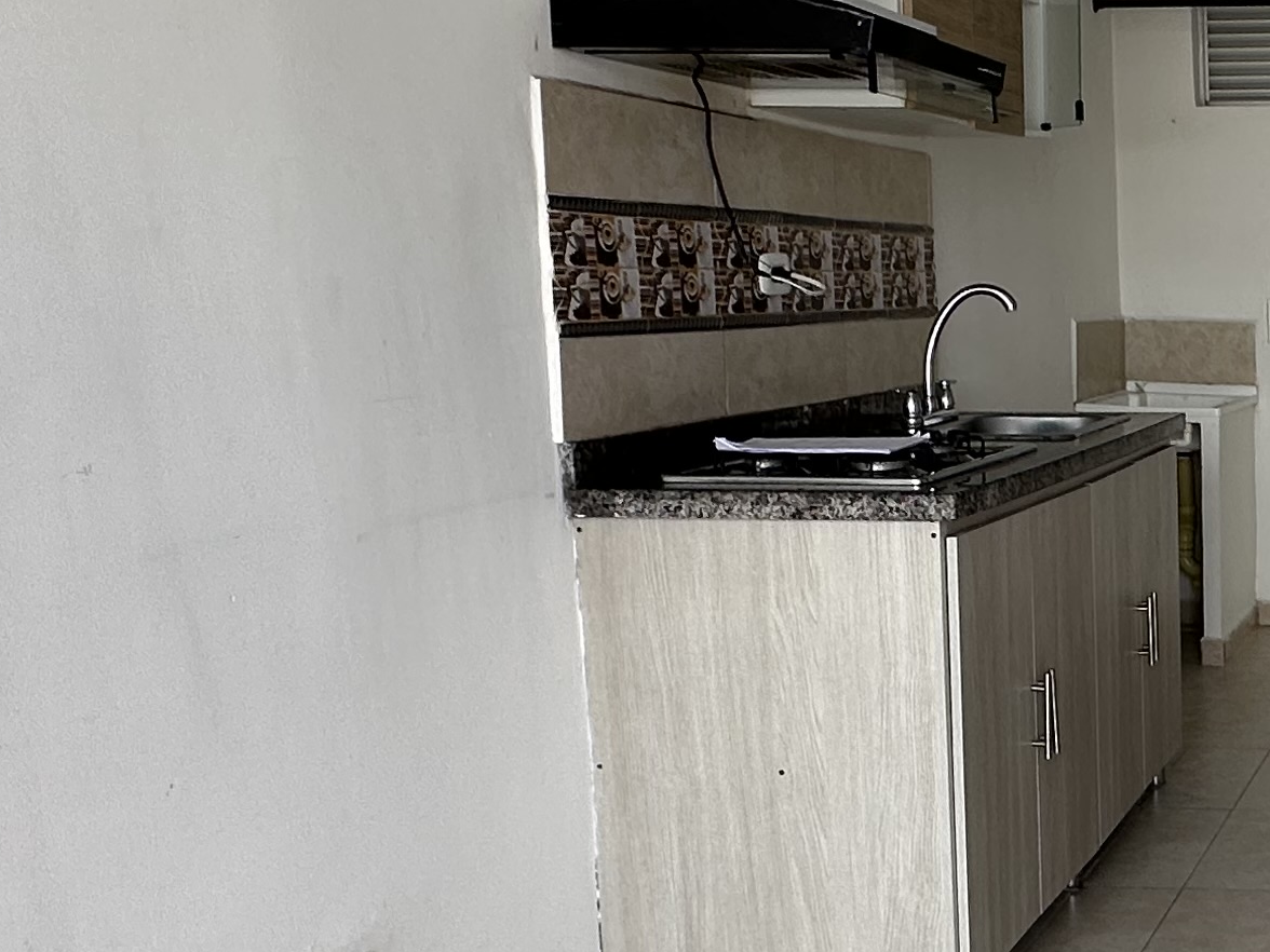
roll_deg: -0.9
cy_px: 523
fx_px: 1761
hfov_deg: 34.0
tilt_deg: -7.8
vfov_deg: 30.2
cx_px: 1418
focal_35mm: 48
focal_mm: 2.22
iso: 50
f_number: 2.2
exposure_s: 1/99
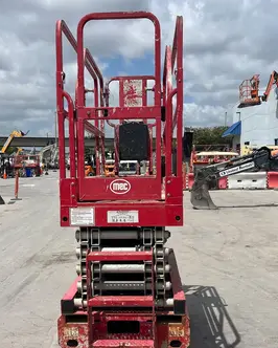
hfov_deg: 35.7
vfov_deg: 43.6
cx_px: 131
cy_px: 204
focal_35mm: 42
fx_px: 432
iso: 50
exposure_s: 1/7353
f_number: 1.6
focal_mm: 5.1
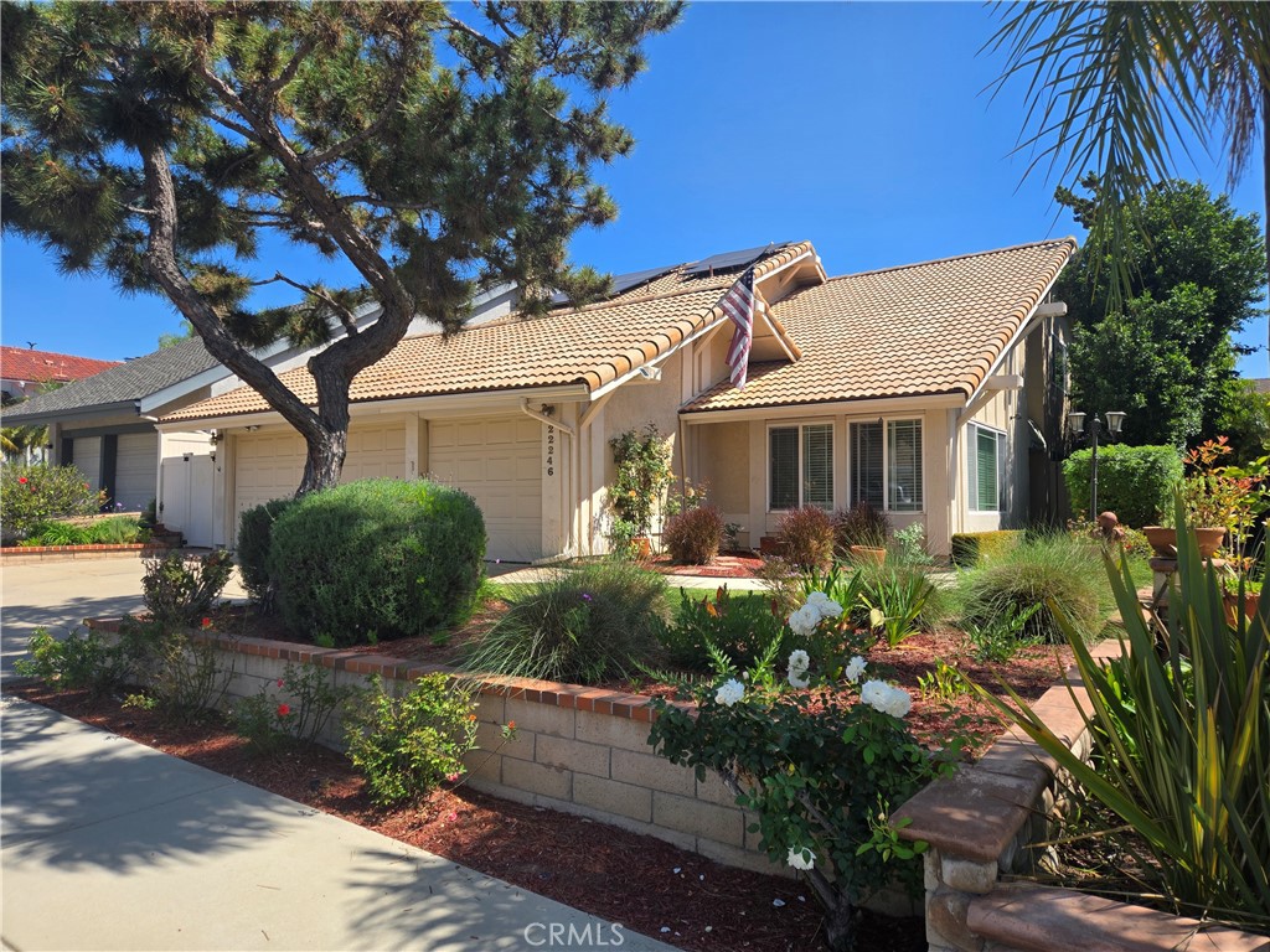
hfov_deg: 73.9
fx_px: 844
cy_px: 476
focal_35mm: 23
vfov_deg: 58.9
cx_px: 635
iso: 25
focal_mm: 5.4
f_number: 1.8
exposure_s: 1/1269
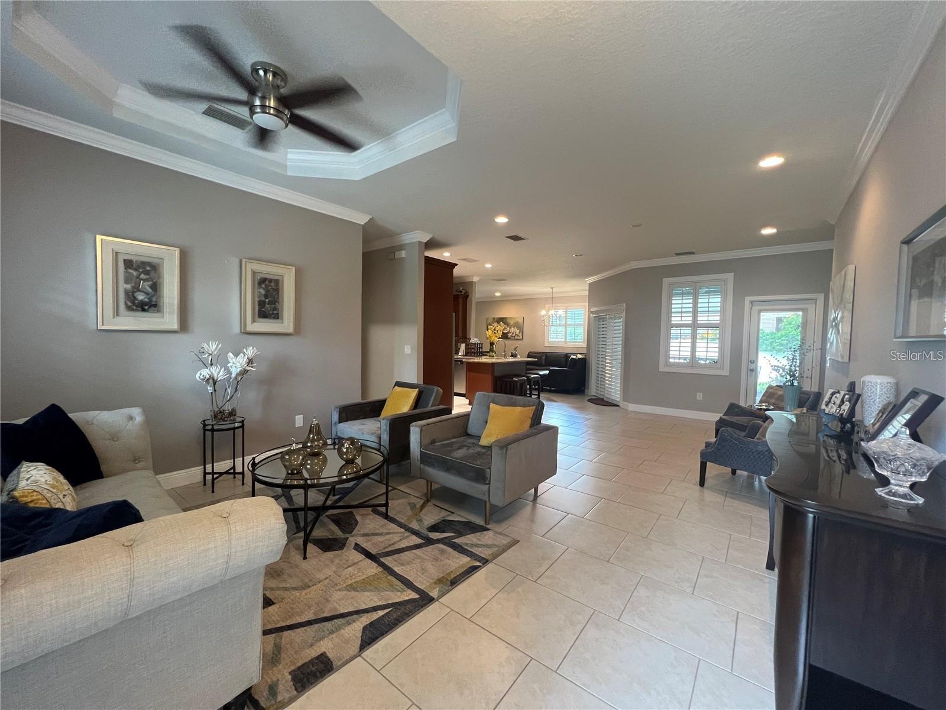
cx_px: 473
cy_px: 355
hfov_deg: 106.2
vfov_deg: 89.9
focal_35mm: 13
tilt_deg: -3.2
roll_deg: -0.9
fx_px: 355
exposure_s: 1/60
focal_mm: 1.57
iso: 250
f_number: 1.8
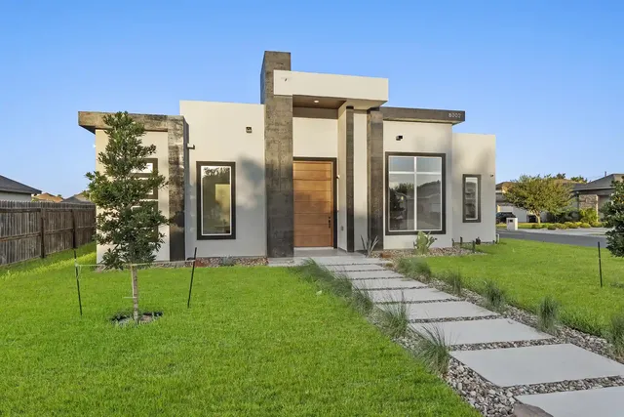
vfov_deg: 59.5
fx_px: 364
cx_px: 312
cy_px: 208
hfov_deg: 81.2
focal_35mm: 21
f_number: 5
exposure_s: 1/320
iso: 100
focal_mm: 14
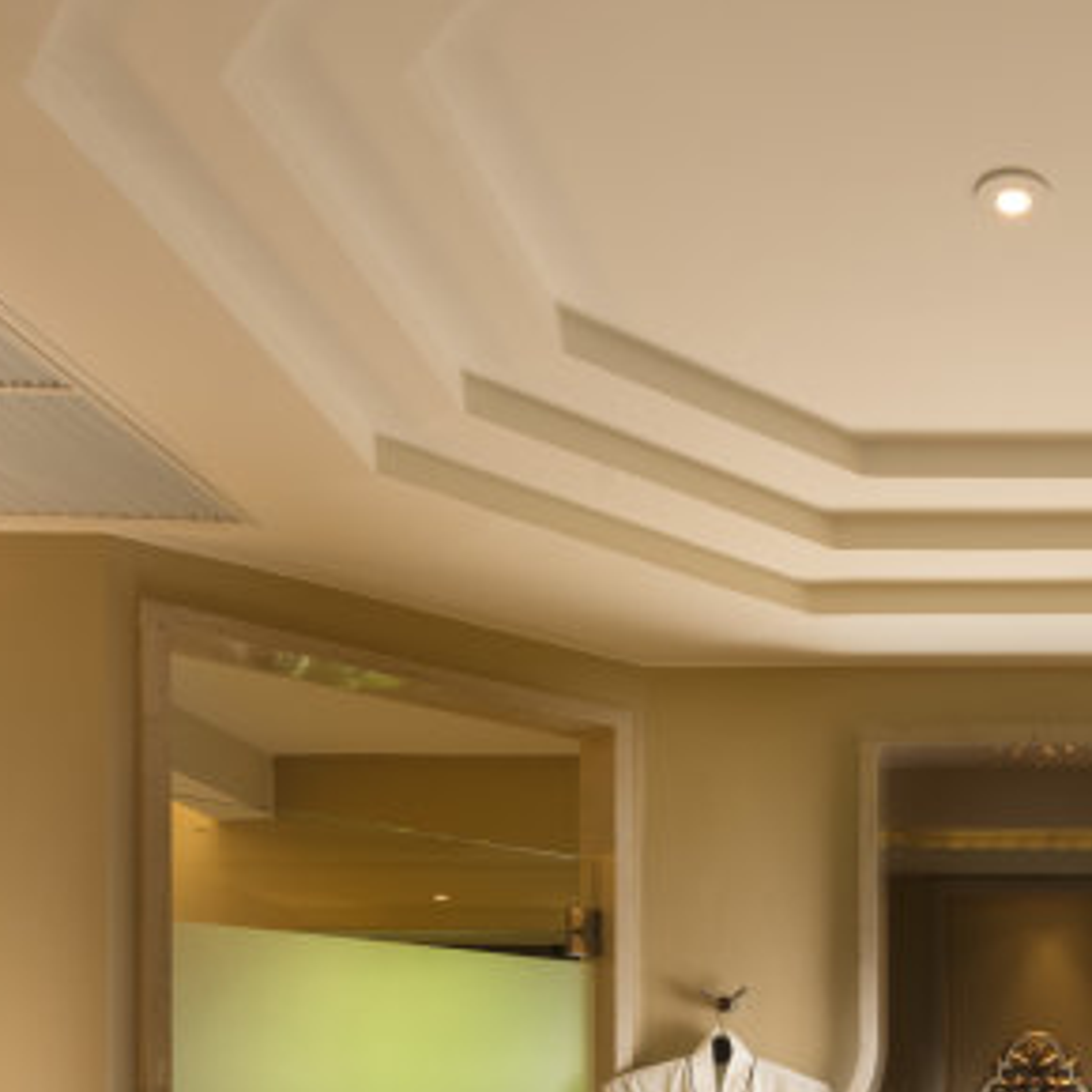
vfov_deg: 33.1
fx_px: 1606
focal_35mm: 45
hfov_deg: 34.9
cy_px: 1184
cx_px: 1032
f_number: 14
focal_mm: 15
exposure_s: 1/3
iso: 160
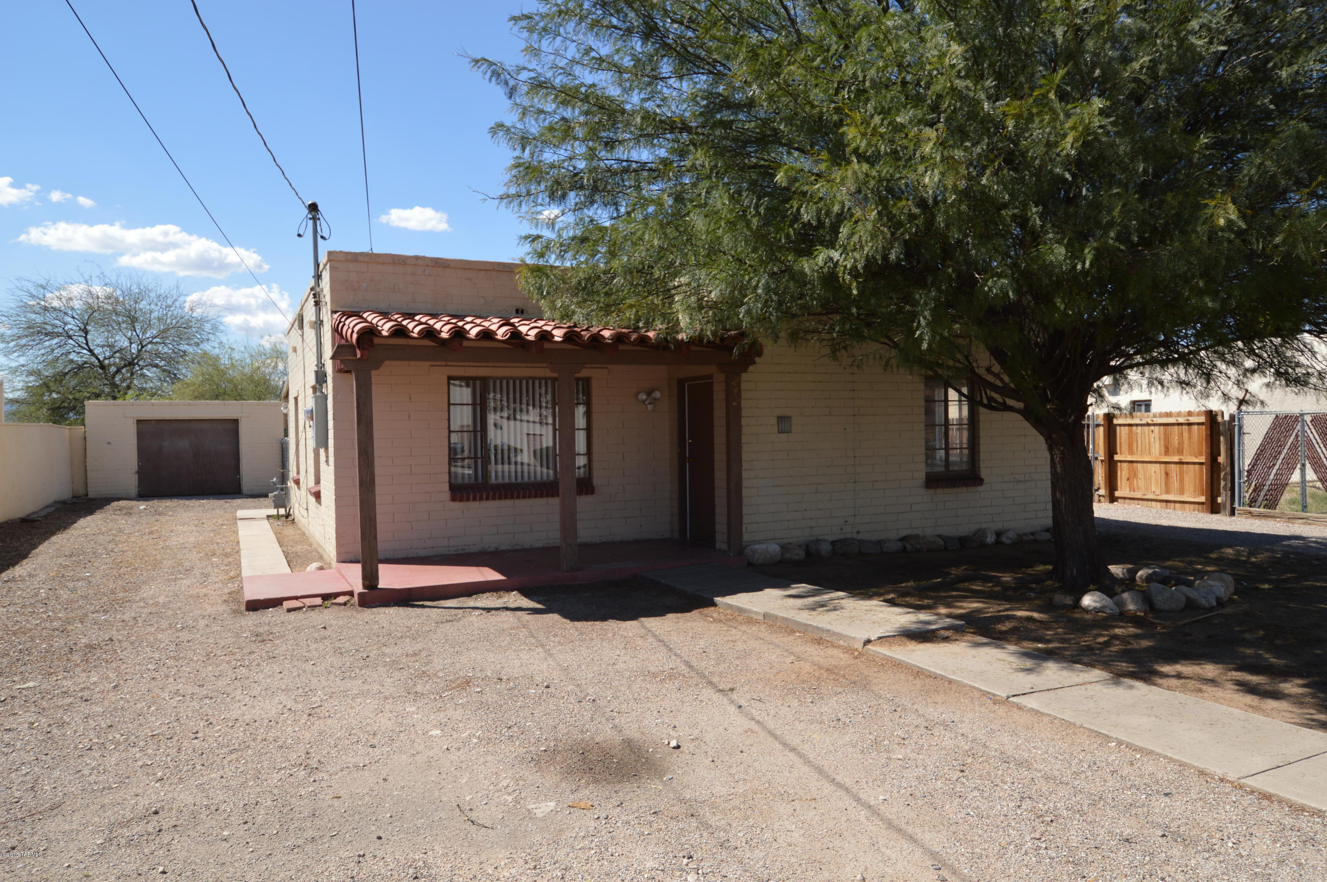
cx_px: 664
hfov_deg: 73.8
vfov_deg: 53.0
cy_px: 441
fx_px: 884
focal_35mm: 24
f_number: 8
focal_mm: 16
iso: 100
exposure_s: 1/200
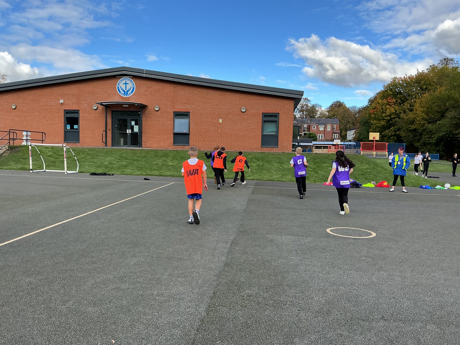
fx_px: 385
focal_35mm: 29
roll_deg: -1.5
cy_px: 172
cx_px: 230
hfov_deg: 61.7
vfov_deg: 48.2
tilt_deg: -2.6
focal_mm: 3
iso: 25
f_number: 1.8
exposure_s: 1/691
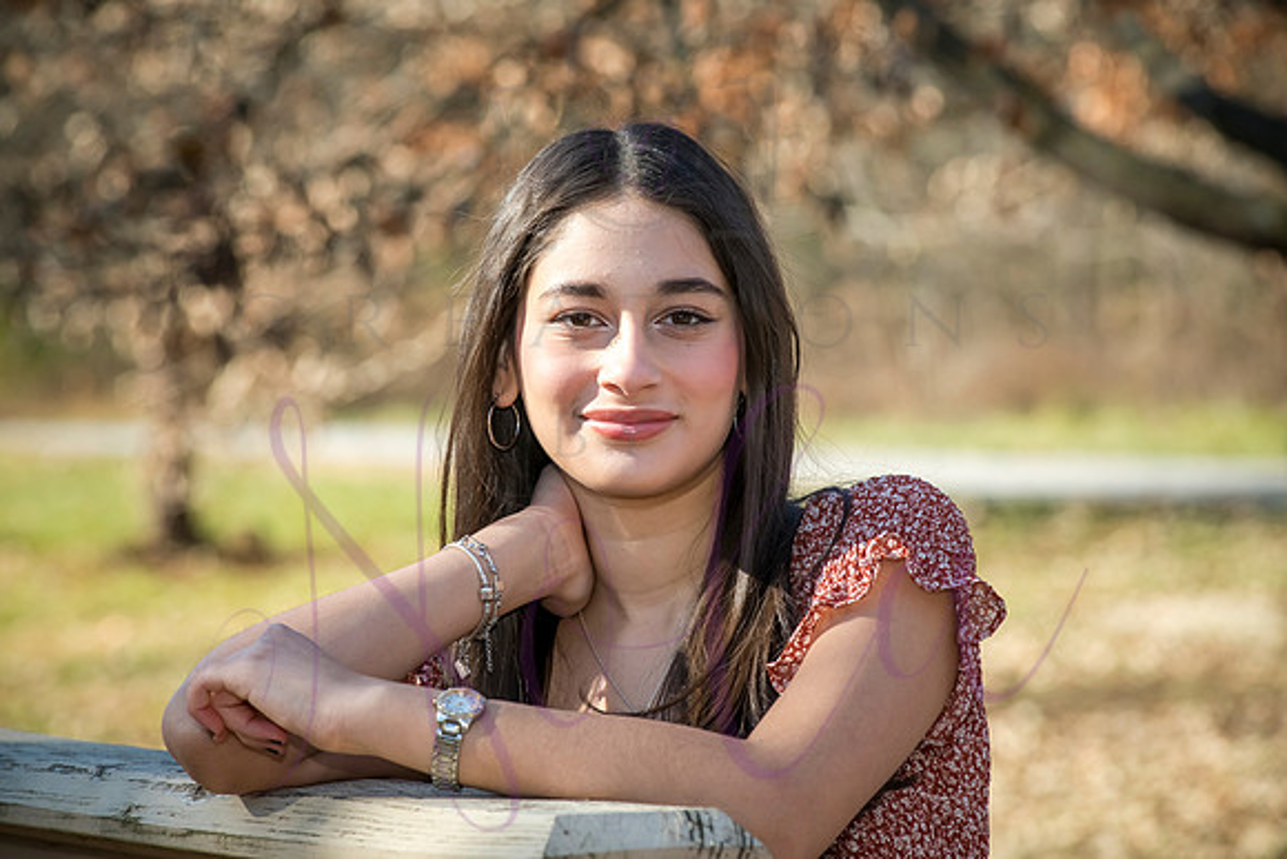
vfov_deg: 8.9
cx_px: 644
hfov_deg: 13.2
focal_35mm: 155
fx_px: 5542
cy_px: 430
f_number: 8
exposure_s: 1/500
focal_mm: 155
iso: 400
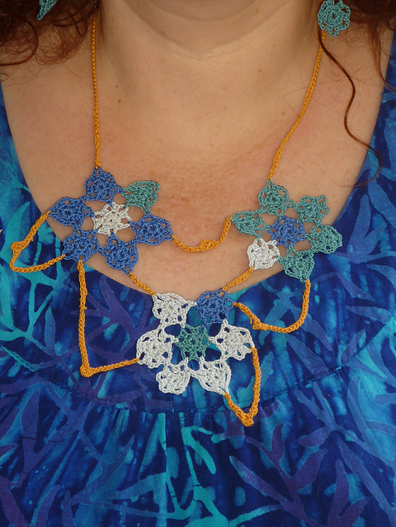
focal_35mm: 139
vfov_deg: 14.2
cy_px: 264
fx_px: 2120
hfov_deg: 10.7
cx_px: 198
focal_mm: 15.8
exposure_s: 1/40
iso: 100
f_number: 4.3
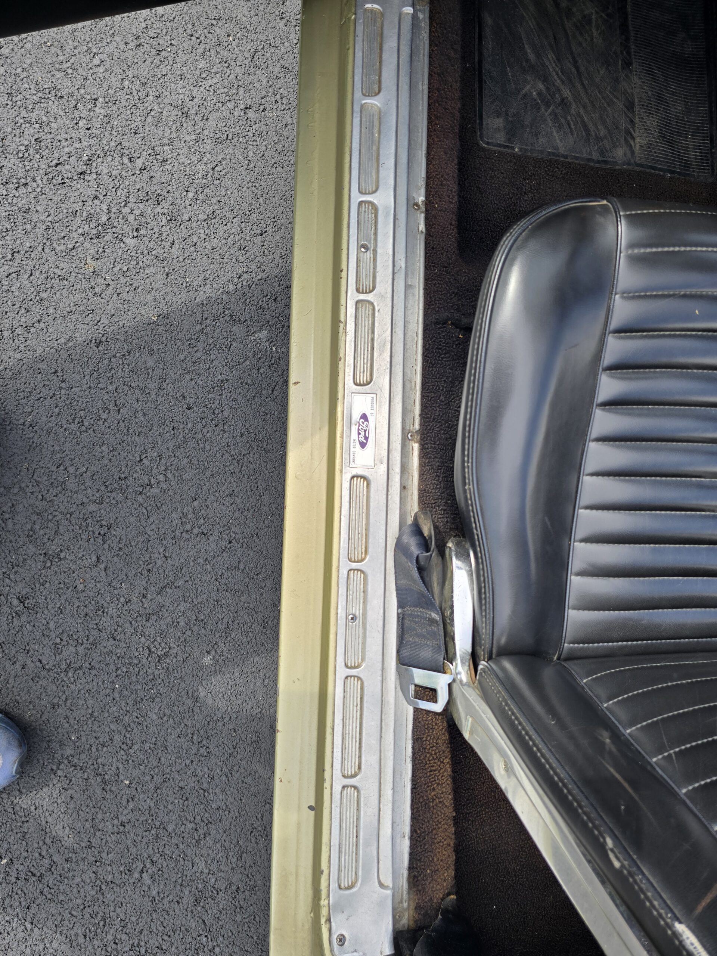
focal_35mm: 23
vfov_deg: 73.9
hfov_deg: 58.9
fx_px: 635
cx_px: 358
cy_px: 478
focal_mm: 6.3
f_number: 1.7
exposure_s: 1/329
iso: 12
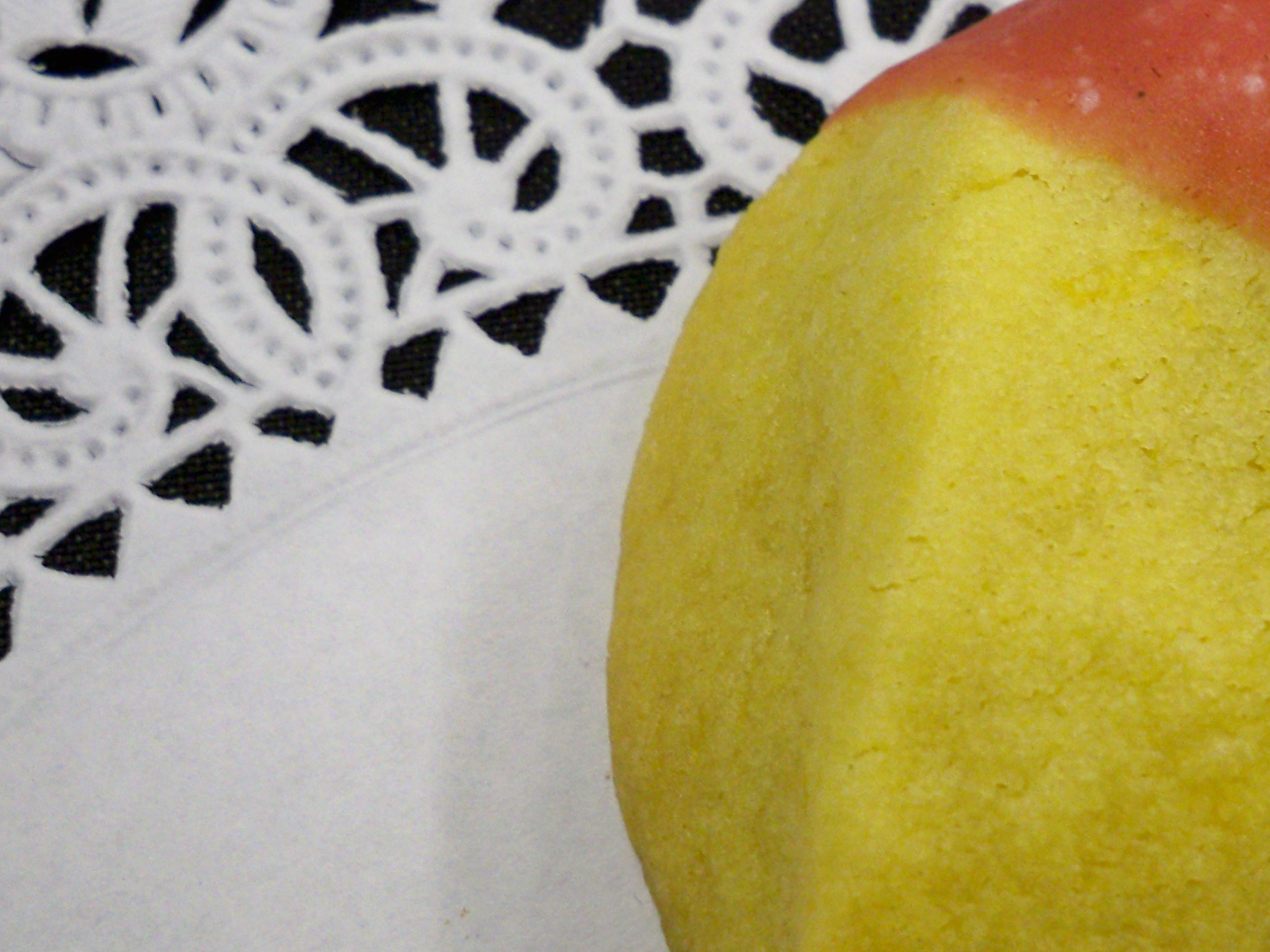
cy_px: 551
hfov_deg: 27.6
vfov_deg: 21.6
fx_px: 2494
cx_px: 1127
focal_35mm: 68
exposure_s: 1/30
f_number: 3.1
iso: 200
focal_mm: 6.3
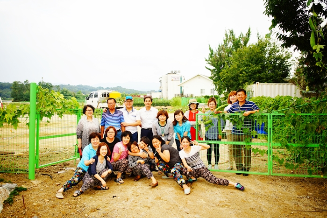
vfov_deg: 37.9
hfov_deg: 54.4
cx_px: 164
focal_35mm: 35
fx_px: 318
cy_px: 109
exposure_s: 1/60
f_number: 4.5
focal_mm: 35
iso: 200
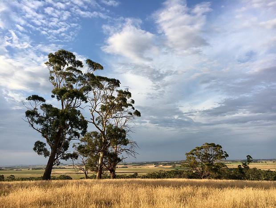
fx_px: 232
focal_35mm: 29
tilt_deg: +13.8
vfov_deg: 48.3
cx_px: 138
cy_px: 104
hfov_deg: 61.6
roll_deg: +1.2
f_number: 2.2
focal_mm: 4.15
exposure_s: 1/884
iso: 25
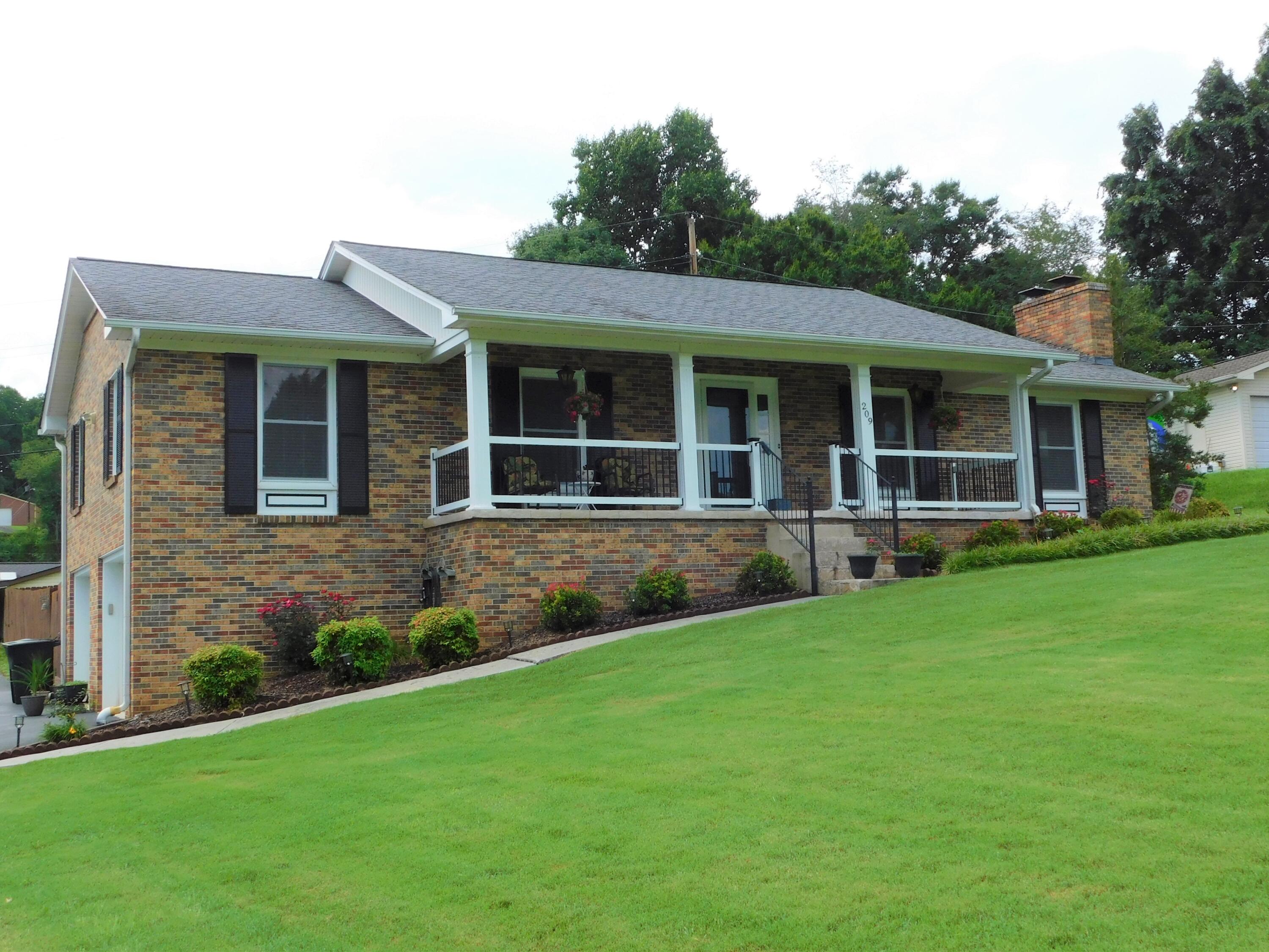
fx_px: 1320
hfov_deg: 51.4
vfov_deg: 39.7
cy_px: 476
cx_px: 634
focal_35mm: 36
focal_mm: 6.3
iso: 125
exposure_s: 1/1250
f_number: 3.5
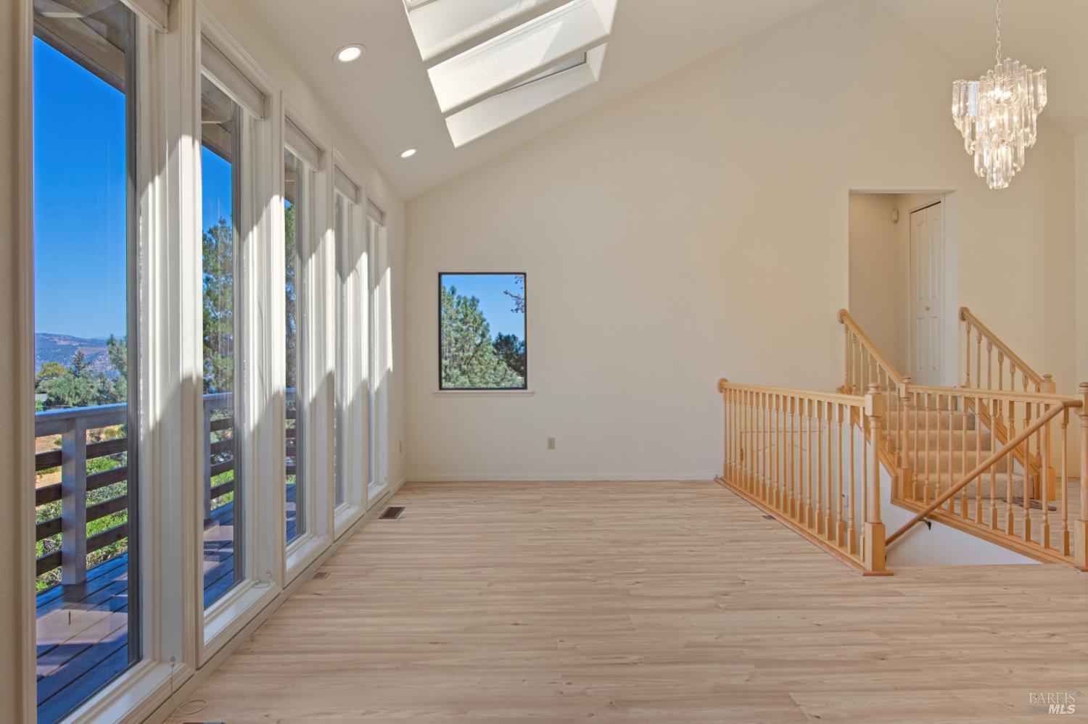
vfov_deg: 59.5
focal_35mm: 21
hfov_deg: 81.2
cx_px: 544
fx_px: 634
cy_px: 362
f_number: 6.3
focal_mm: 14
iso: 100
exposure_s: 1/160
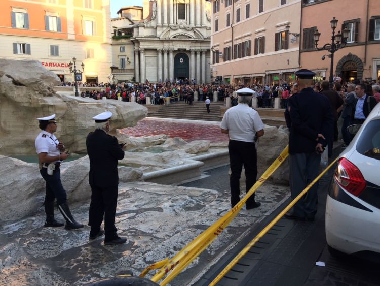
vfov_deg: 48.3
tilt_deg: -7.2
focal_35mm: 29
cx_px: 190
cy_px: 143
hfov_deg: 61.6
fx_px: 318
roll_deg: -0.9
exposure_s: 1/100
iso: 32
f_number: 2.2
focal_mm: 4.15
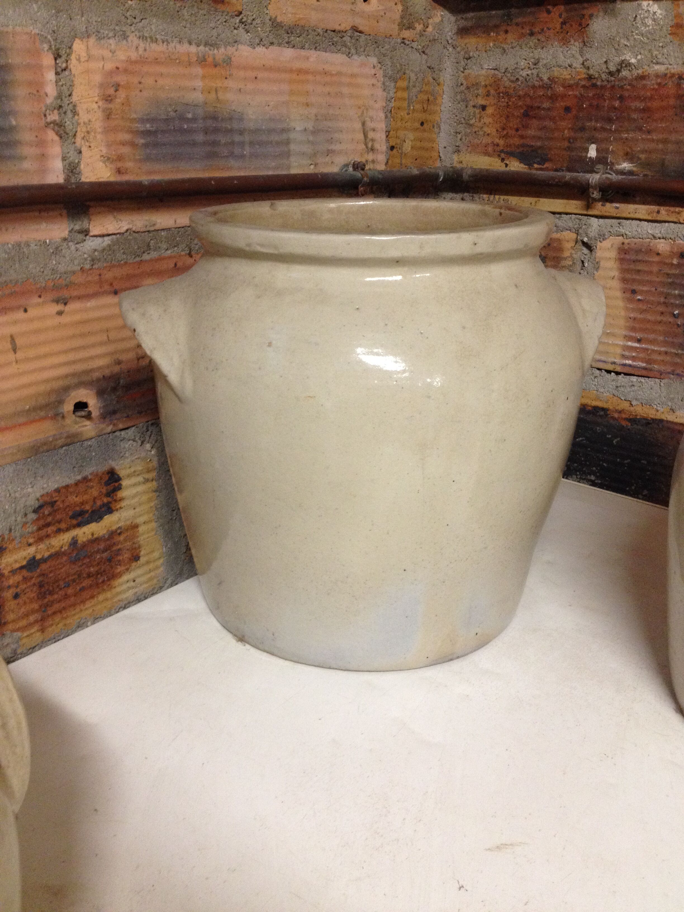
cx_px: 342
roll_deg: -1.9
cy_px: 456
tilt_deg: -22.1
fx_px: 922
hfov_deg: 40.7
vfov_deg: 52.6
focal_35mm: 35
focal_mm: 4.28
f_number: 2.4
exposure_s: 1/20
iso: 200
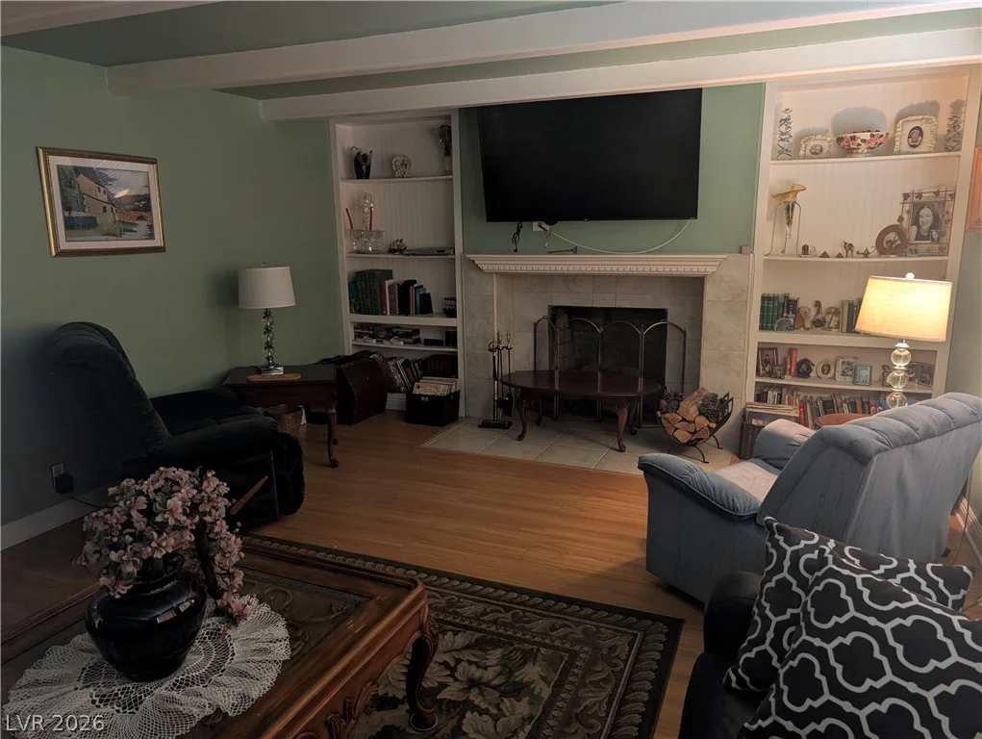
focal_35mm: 24
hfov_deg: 71.5
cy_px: 370
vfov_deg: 56.9
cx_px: 491
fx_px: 682
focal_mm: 6.9
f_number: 1.68
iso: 499
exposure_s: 1/60
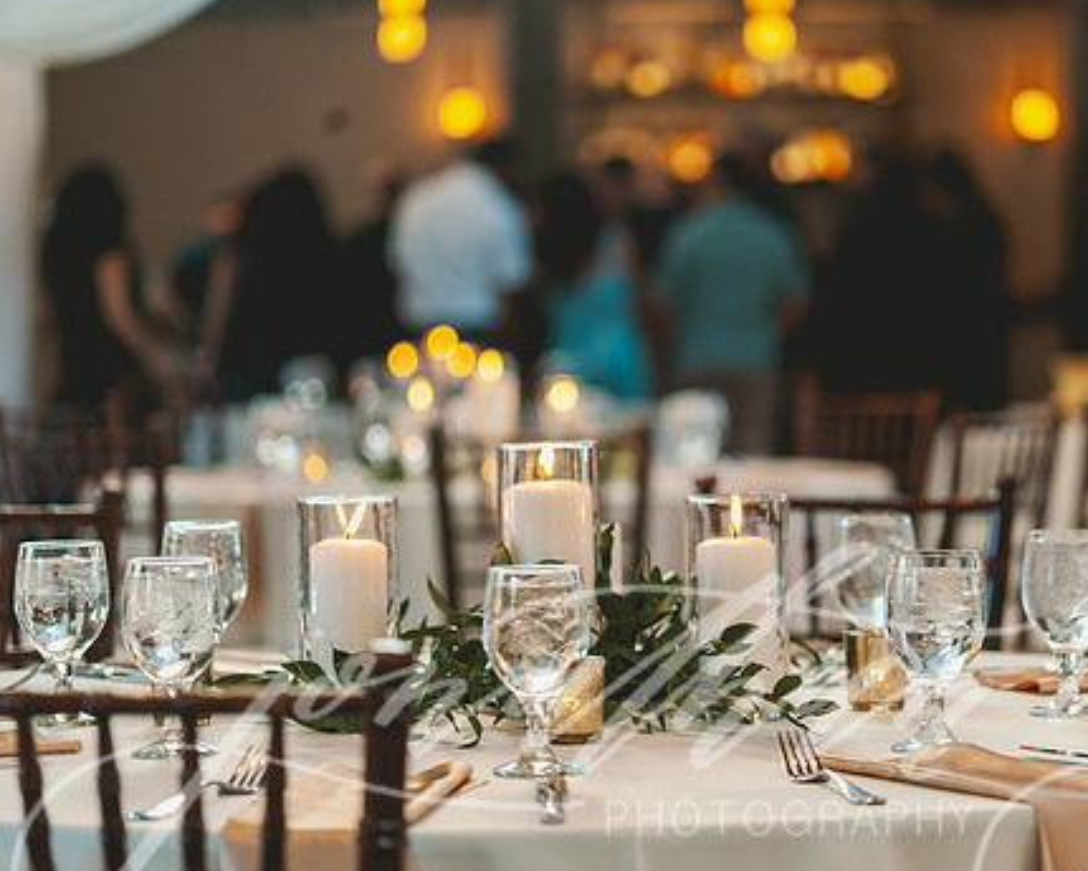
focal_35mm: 133
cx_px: 731
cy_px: 400
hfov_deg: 14.5
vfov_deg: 11.6
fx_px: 4283
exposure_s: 1/200
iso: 800
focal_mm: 105
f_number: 2.8
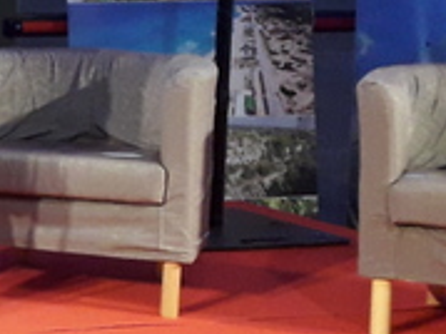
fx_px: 1558
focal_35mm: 121
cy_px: 2
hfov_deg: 13.3
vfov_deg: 12.1
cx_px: -521
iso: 200
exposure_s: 1/50
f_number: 1.9
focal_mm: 3.6
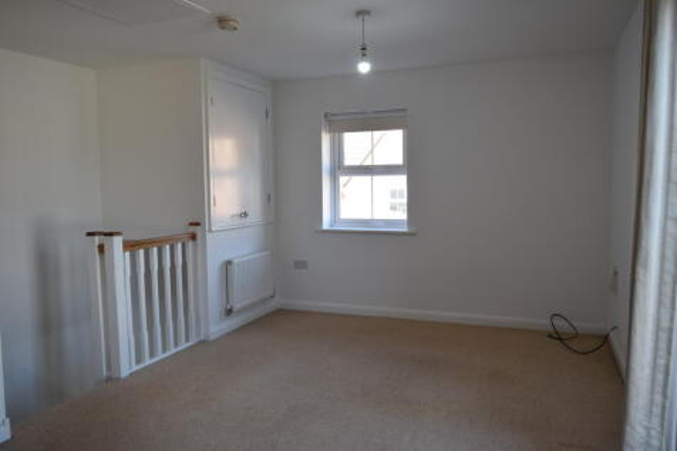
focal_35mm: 27
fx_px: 508
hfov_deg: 67.4
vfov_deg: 47.9
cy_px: 226
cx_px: 338
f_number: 6.3
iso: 400
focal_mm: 18
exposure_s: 1/160
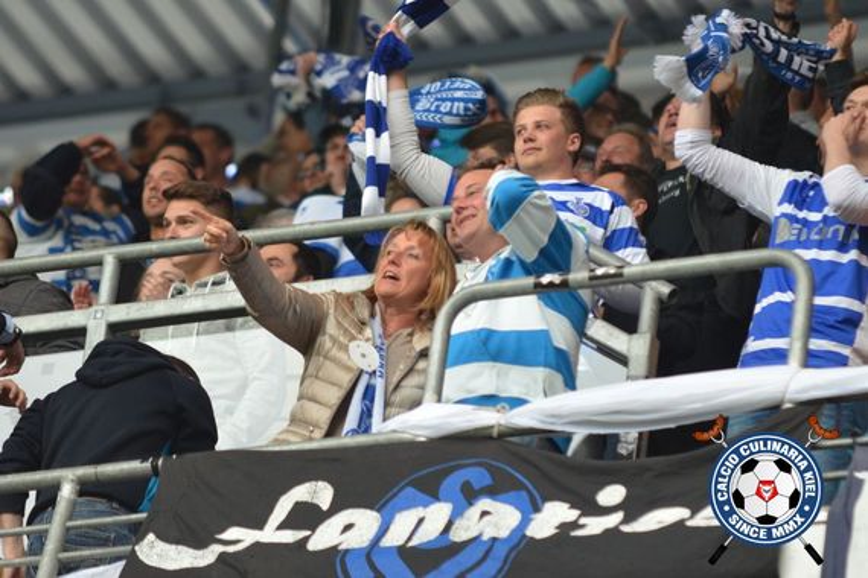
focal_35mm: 300
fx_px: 7233
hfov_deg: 6.9
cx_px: 434
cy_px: 289
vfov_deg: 4.6
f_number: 2.8
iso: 800
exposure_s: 1/800
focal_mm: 200
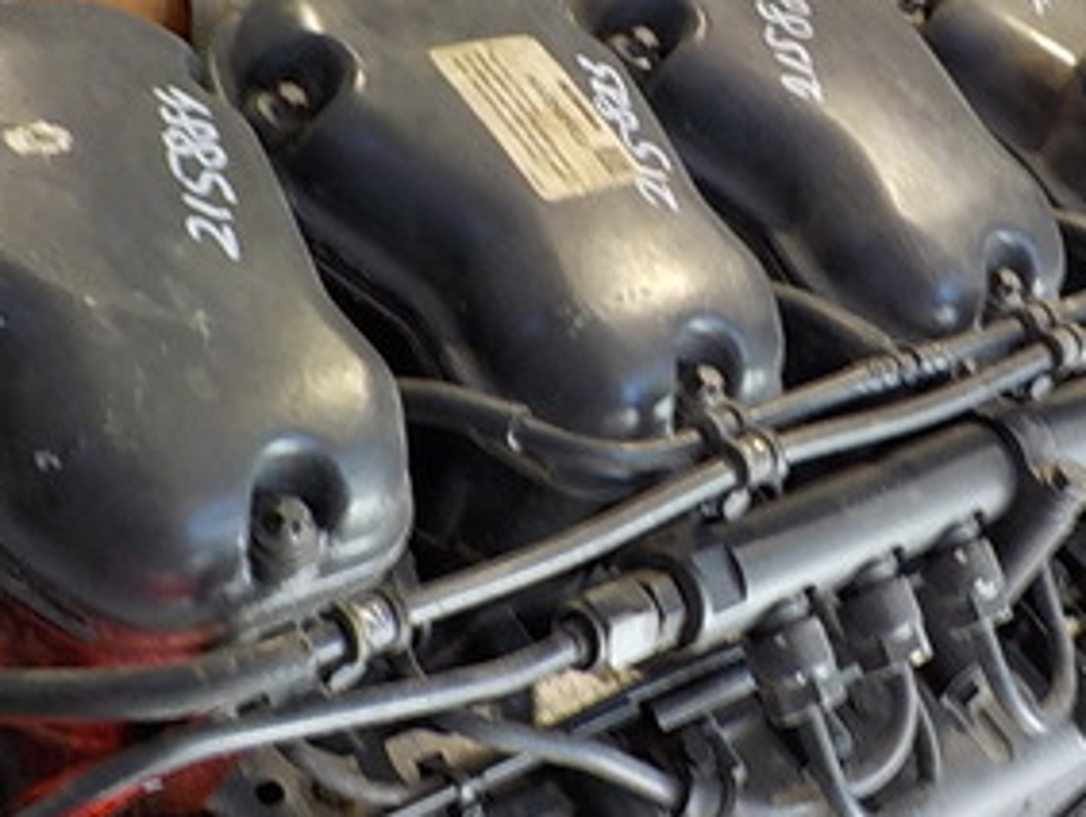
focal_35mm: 68
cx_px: 682
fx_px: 2135
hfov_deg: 28.4
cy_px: 116
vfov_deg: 21.3
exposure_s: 1/30
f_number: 3.3
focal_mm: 4.1
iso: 160
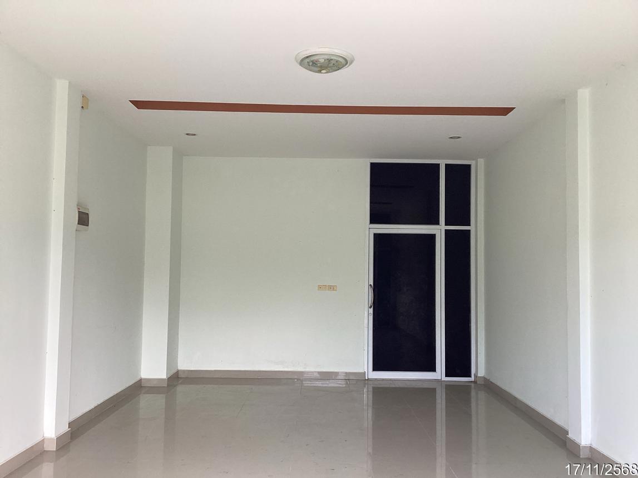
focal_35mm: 31
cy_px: 239
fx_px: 571
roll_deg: -0.7
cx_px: 319
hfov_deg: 58.4
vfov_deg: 45.4
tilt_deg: +3.6
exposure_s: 1/120
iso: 64
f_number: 2.4
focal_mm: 3.3
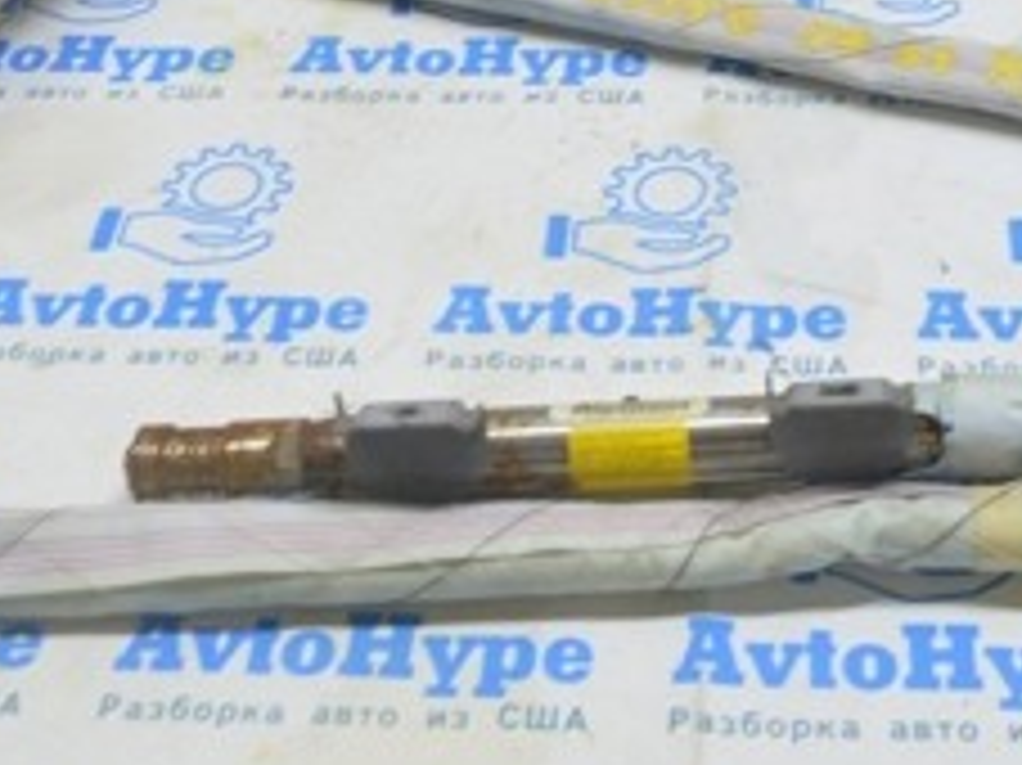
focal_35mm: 73
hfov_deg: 26.7
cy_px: -160
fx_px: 2154
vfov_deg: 19.0
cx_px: 594
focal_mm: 18
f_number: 5.6
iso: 400
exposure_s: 1/15
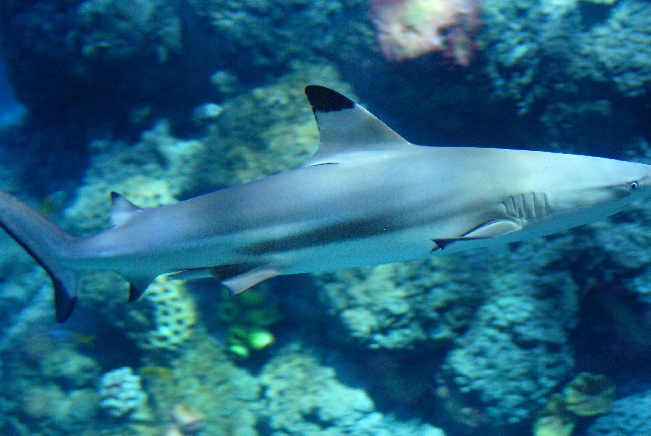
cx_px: 345
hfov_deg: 24.0
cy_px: 226
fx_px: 1532
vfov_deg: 16.2
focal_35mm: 85
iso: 1000
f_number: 2.8
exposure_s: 1/60
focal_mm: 45
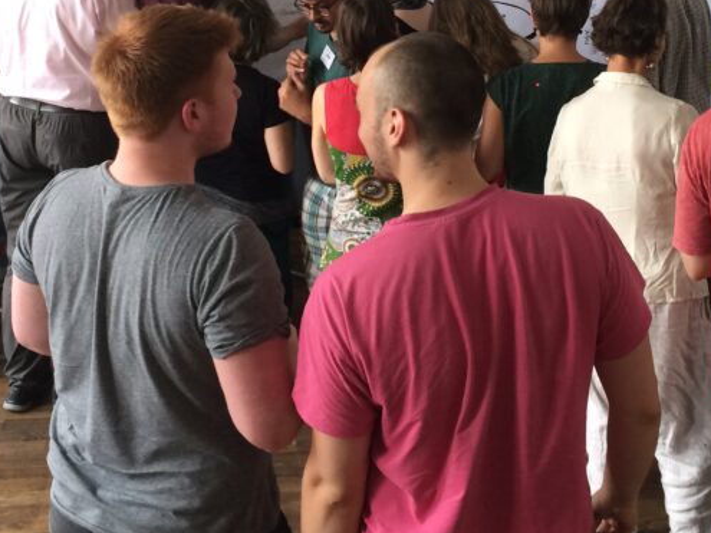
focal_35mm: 60
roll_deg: +0.6
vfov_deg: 23.9
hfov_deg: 32.2
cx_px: 378
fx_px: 1232
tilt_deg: -14.5
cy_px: 76
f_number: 2.2
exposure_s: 1/33
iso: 40
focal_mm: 4.15
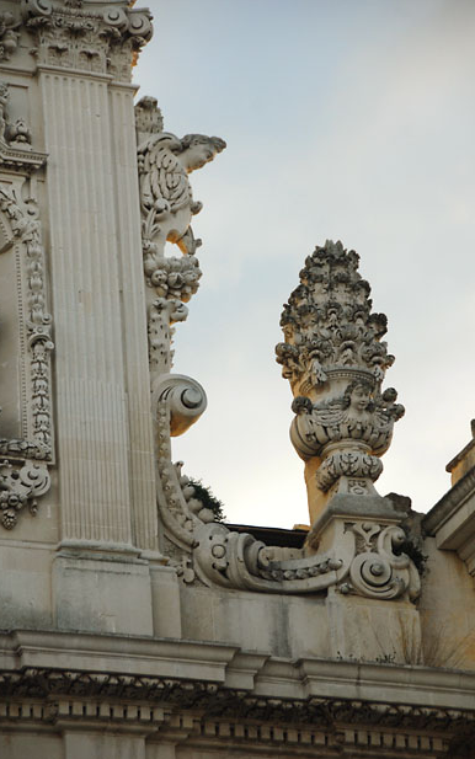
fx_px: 3343
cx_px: 248
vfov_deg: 13.0
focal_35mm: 162
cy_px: 379
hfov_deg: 8.1
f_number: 5.3
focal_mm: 105
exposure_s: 1/160
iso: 200
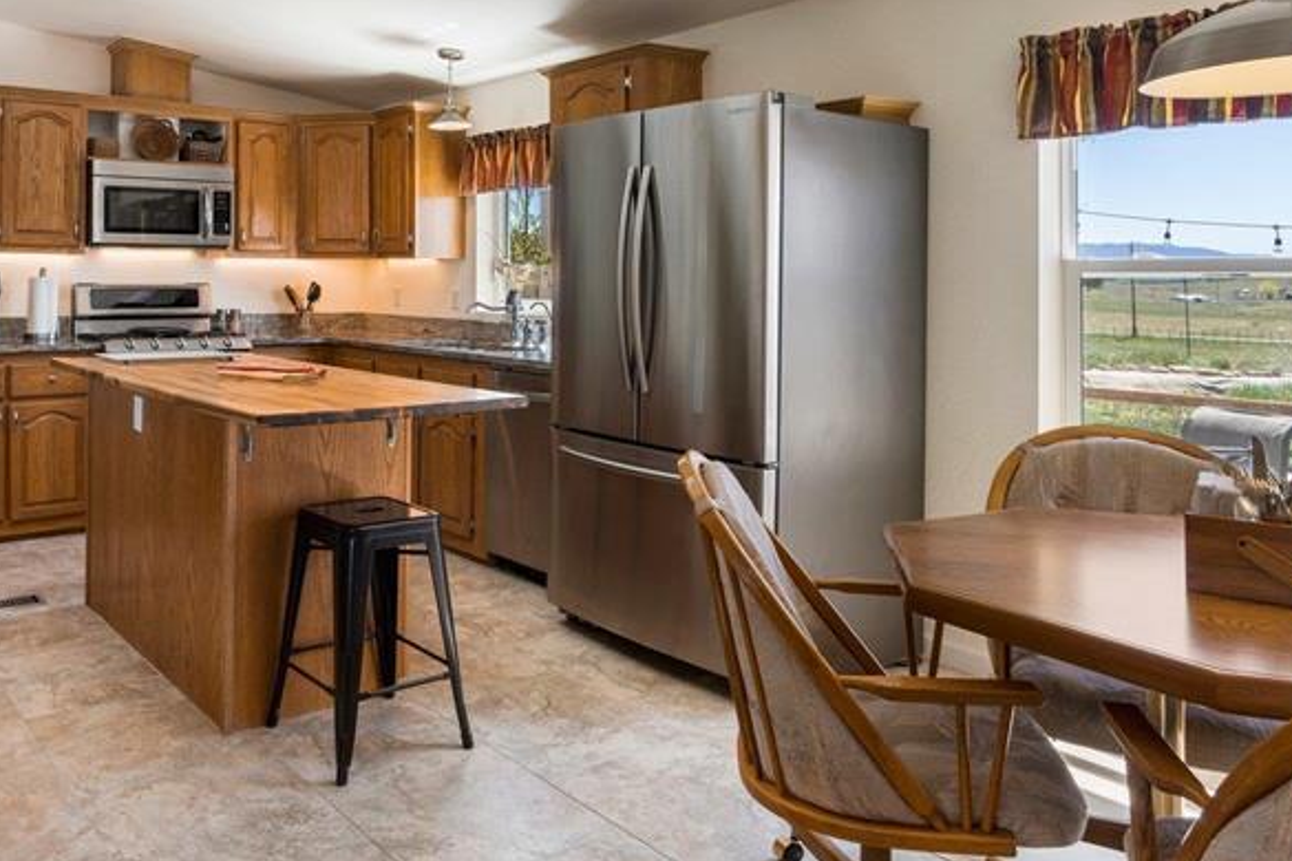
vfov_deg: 45.6
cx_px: 371
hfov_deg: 62.8
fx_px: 1005
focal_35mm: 28
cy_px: 278
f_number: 8
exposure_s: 1/6
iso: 400
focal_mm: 16
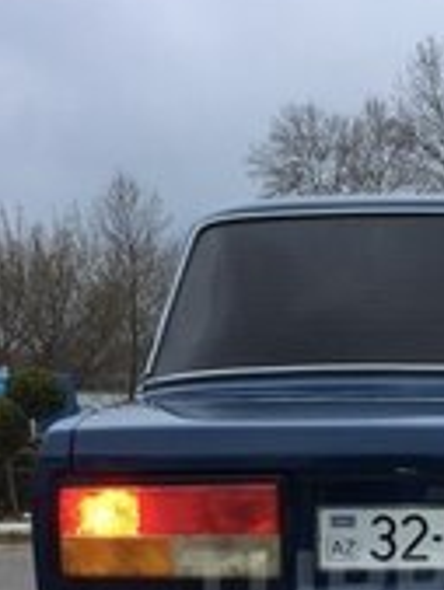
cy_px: 590
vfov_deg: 22.1
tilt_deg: -3.7
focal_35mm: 85
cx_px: 451
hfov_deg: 17.0
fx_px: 1452
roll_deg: +0.7
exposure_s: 1/100
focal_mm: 4.15
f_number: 2.2
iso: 32
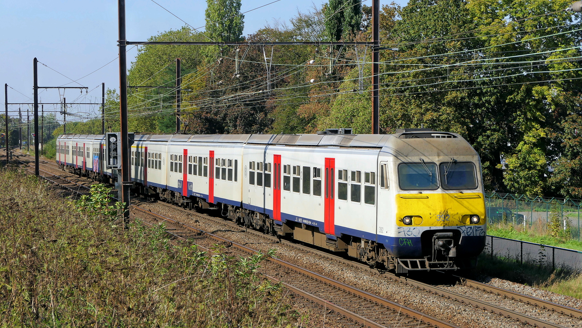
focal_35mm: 107
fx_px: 1652
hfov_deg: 20.0
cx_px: 291
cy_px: 189
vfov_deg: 11.3
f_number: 5.6
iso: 200
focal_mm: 37.2
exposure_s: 1/800
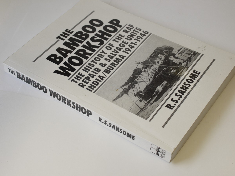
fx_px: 407
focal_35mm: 60
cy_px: 88
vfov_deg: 24.4
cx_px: 118
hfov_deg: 32.2
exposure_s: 1/40
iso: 320
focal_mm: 30
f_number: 7.1
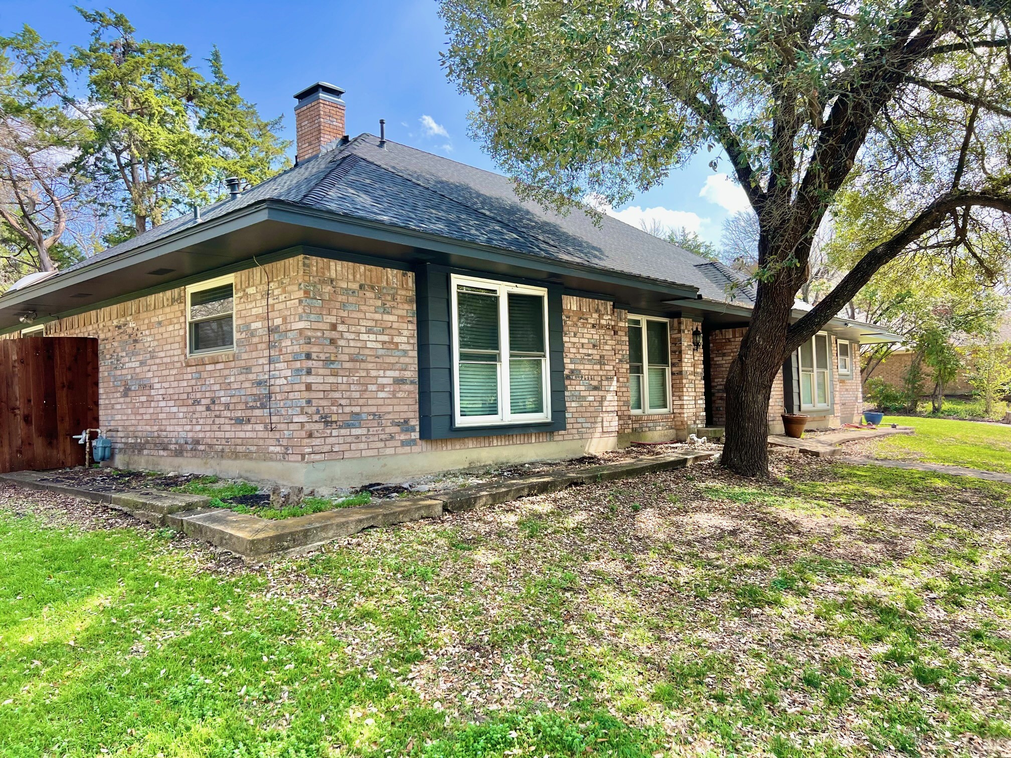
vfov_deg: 53.1
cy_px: 379
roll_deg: +1.7
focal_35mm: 26
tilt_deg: +2.6
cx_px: 506
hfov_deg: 67.3
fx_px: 759
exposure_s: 1/873
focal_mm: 5.7
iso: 50
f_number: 1.5
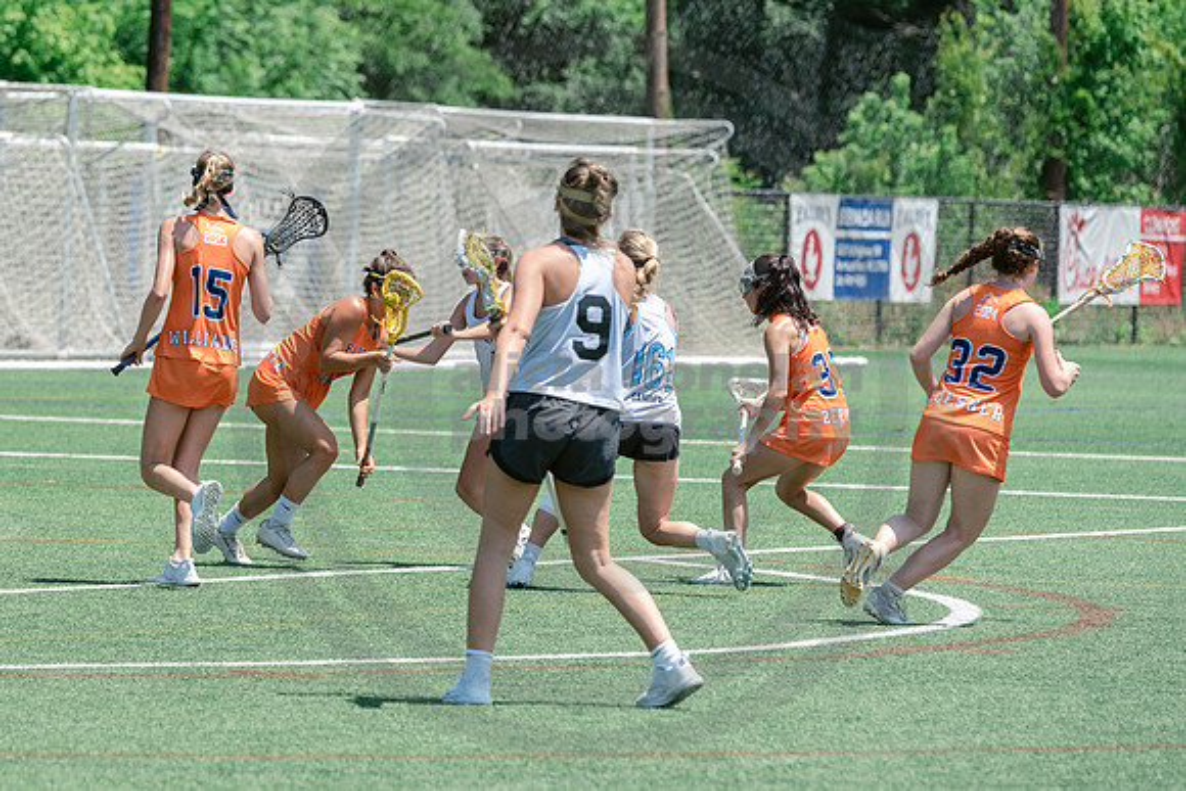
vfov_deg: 4.4
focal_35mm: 313
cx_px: 269
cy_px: 315
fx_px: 10312
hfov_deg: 6.6
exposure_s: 1/1600
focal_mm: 200
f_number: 5
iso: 400
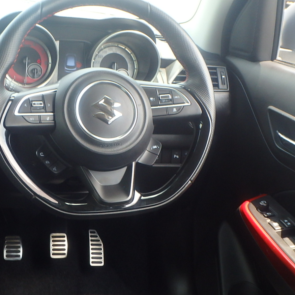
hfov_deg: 30.5
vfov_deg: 31.1
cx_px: 69
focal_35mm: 55
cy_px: 143
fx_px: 530
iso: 160
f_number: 4.6
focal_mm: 5.2
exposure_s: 1/60
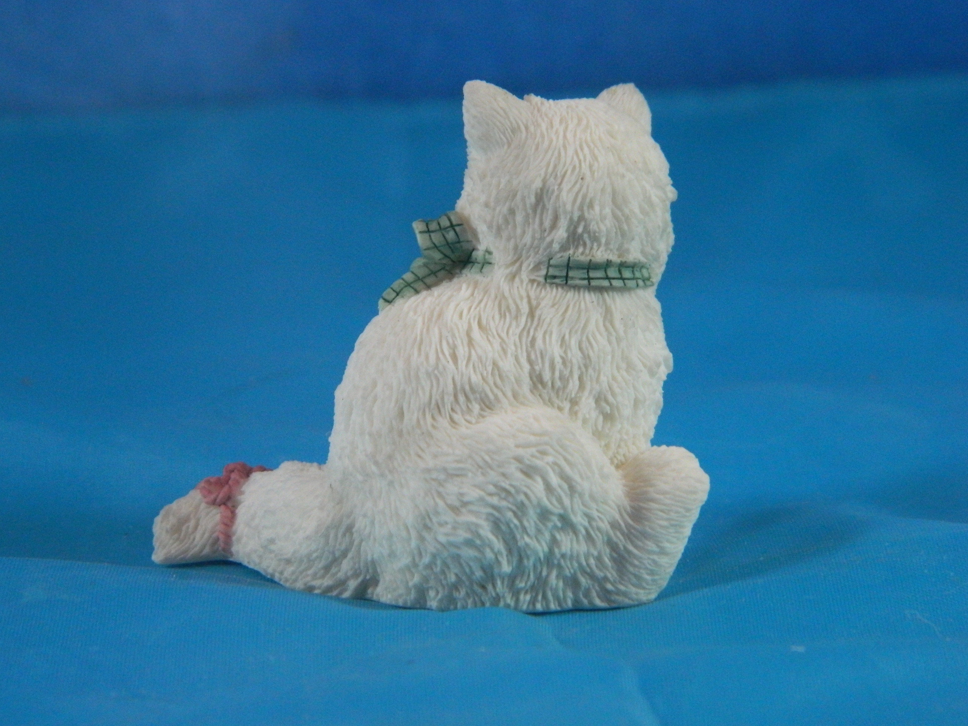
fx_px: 4195
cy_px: 363
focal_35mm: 150
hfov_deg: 13.2
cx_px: 484
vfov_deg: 9.9
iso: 400
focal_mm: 27
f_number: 4.9
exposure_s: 1/40
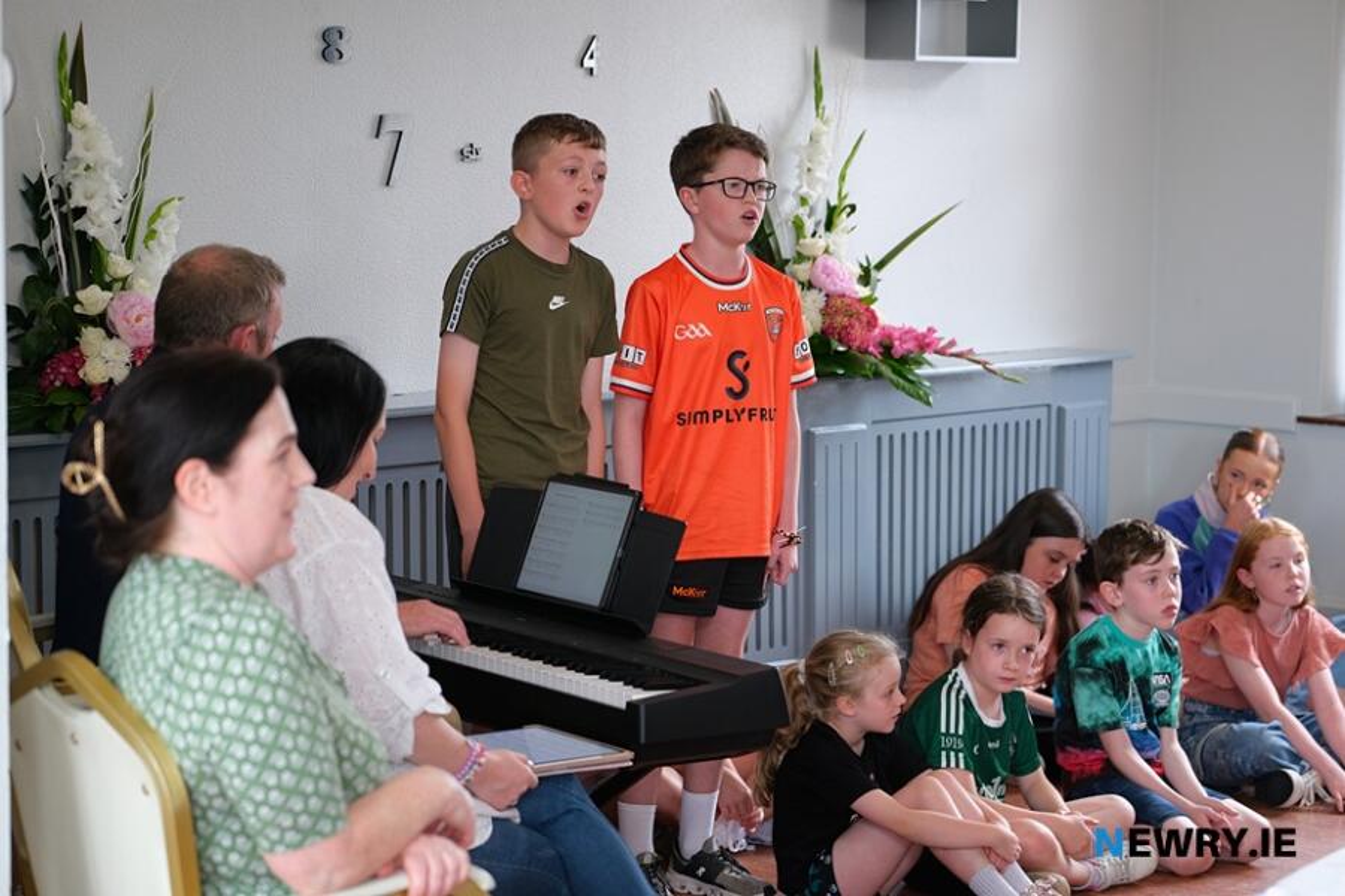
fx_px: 3138
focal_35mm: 84
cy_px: 448
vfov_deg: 16.3
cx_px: 672
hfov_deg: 24.2
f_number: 2.8
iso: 800
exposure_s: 1/125
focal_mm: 56.3
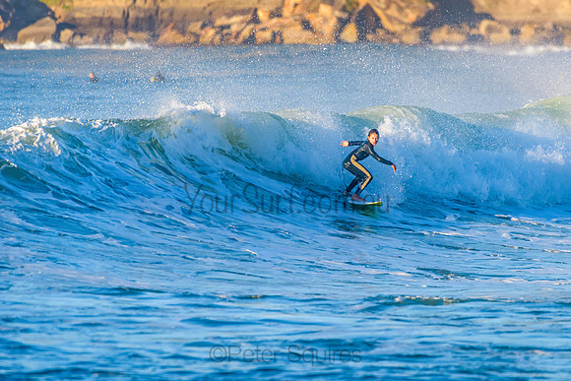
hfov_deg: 3.4
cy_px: 186
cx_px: 347
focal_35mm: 608
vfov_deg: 2.3
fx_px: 9646
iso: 400
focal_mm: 500
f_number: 5.6
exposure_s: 1/2000
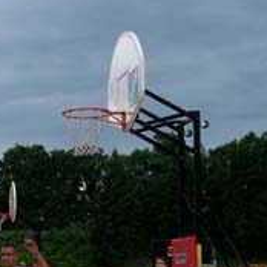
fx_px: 838
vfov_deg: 17.9
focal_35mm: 96
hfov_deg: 17.6
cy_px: 216
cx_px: -9
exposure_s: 1/497
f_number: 2.9
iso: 80
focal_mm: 7
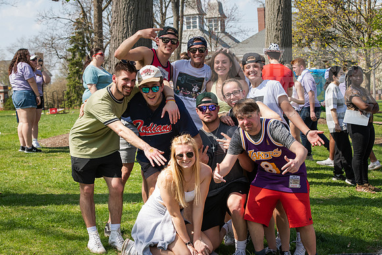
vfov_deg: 17.5
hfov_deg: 26.0
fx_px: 828
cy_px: 128
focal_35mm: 78
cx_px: 191
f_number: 8
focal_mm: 78
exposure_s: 1/400
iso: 500
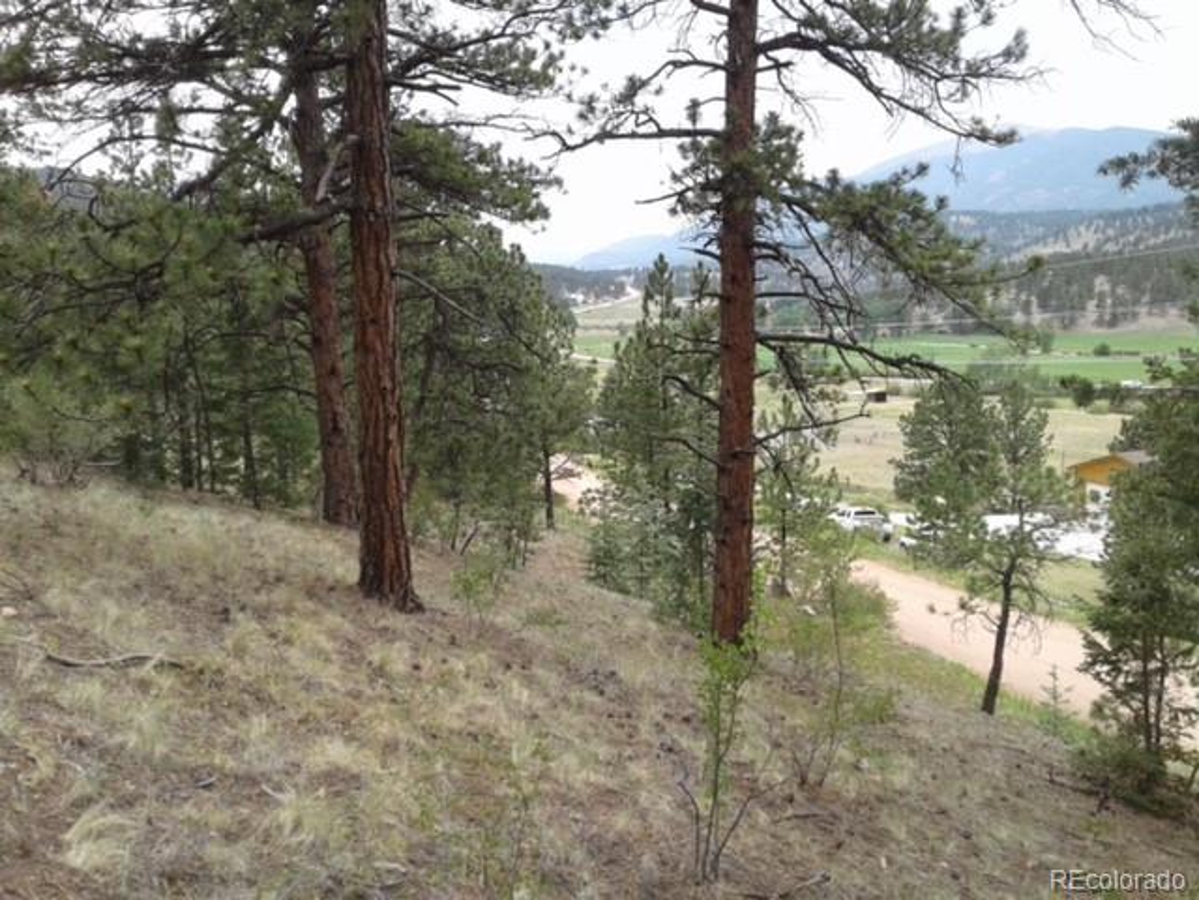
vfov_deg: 42.9
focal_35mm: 33
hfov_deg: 55.4
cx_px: 600
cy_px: 450
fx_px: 1143
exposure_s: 1/328
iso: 50
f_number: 2.2
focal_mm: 3.3
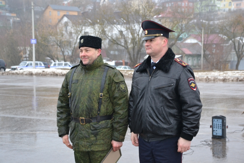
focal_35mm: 72
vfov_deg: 18.9
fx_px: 488
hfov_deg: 28.1
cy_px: 82
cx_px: 122
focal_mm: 48
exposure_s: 1/60
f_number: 4.8
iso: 900
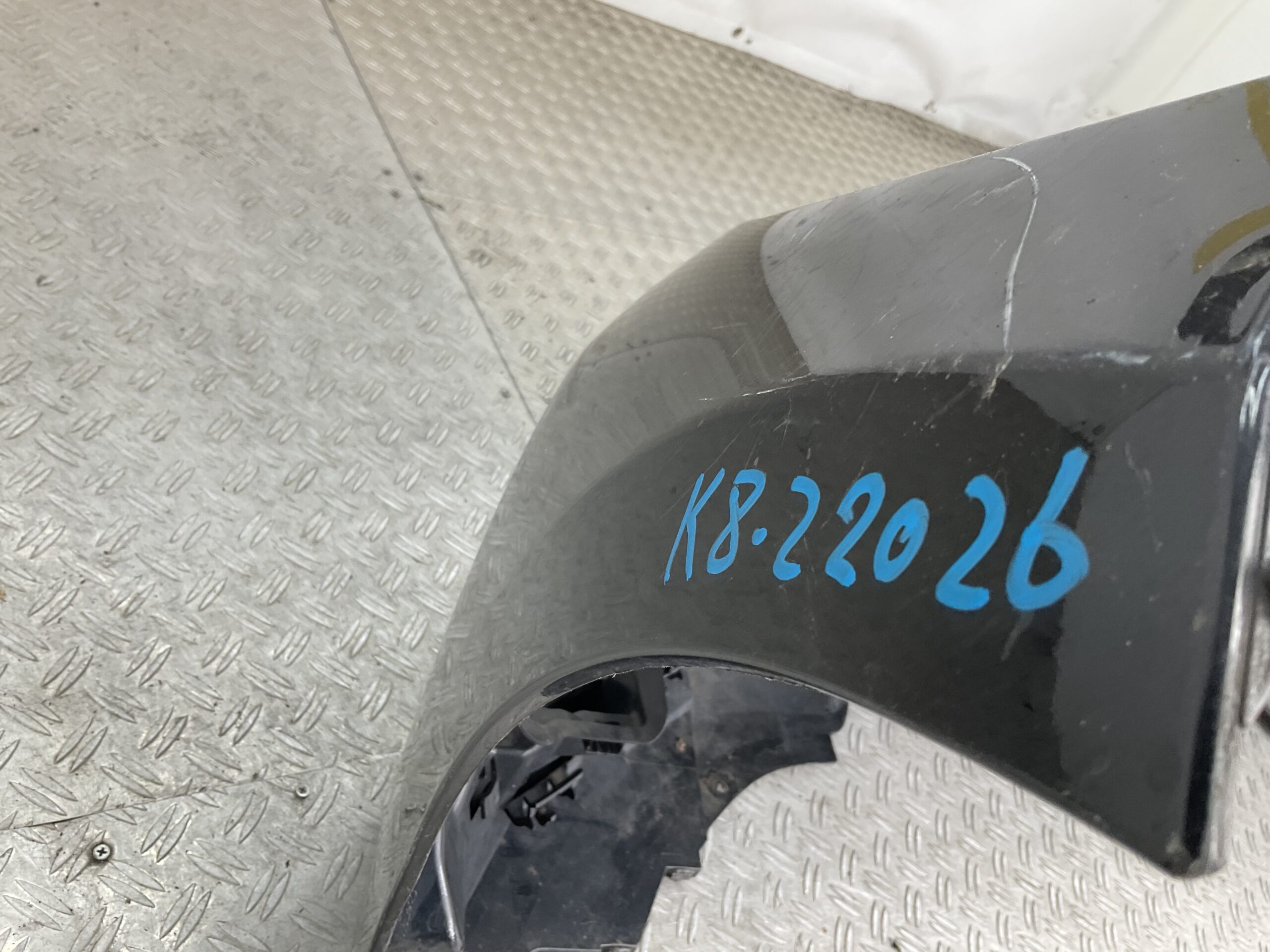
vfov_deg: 48.2
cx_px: 635
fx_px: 1064
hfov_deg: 61.7
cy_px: 476
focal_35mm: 29
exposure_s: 1/120
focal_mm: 3
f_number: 1.8
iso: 25
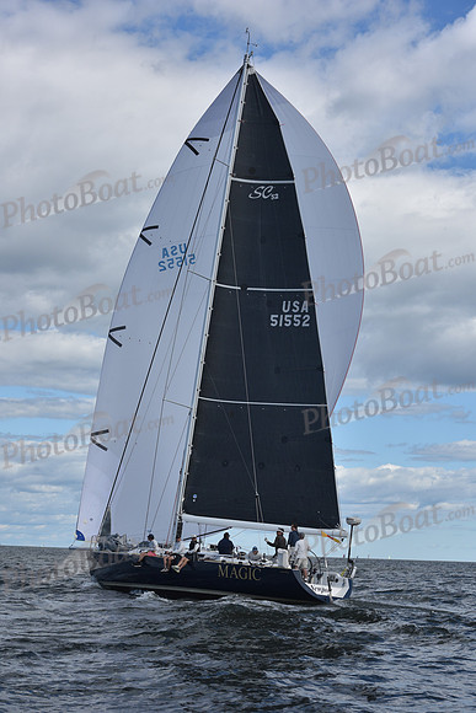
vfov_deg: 28.8
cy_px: 356
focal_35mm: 70
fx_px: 1387
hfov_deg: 19.5
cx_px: 238
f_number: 9
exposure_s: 1/1000
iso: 250
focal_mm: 70
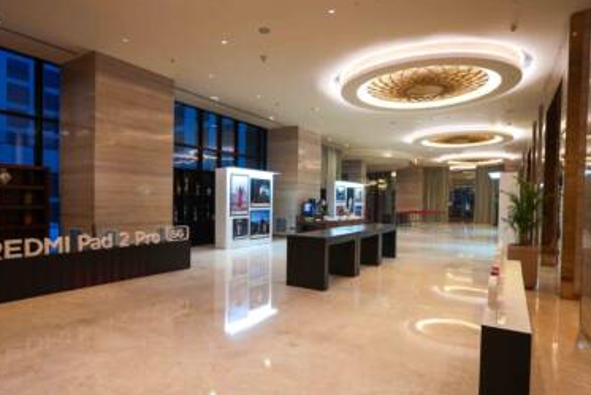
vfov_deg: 57.2
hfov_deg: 78.5
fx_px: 361
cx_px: 280
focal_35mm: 22
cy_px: 211
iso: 800
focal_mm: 20
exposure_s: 1/80
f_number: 2.8
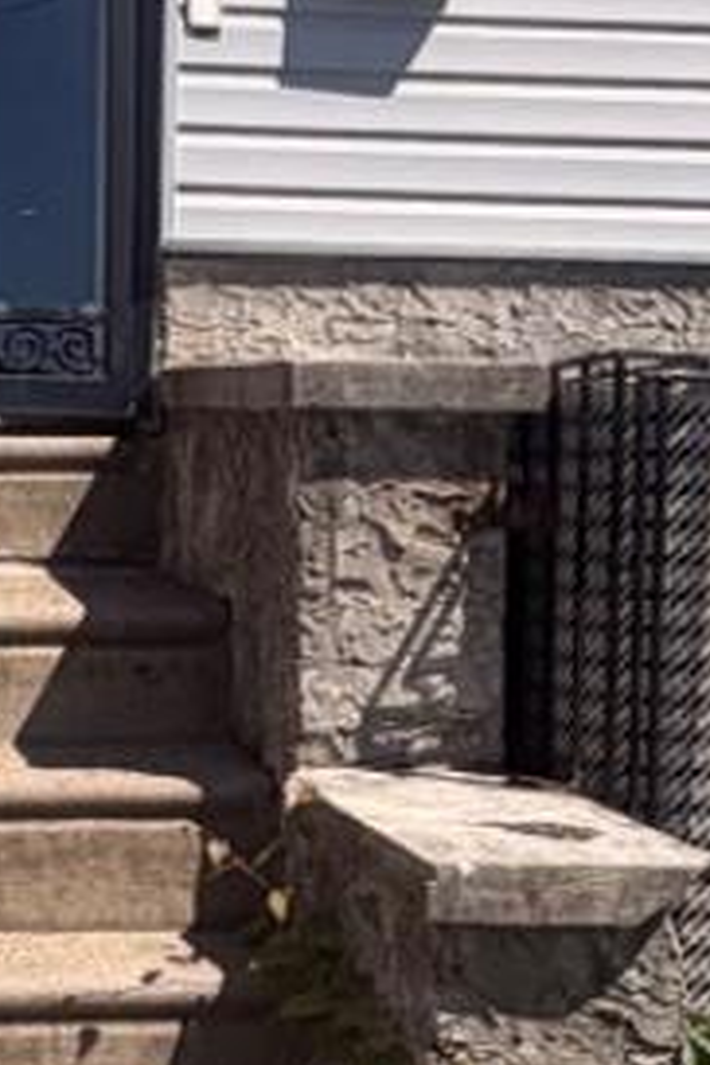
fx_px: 2426
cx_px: -125
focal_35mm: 82
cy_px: 495
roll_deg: -0.7
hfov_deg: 16.0
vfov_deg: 24.8
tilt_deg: +1.0
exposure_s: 1/876
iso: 20
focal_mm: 2.22
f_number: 2.2
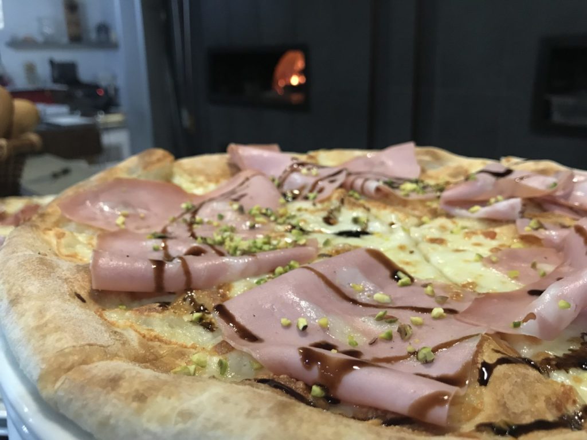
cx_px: 294
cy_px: 220
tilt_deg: -16.6
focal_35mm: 28
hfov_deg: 63.4
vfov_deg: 49.7
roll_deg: +0.5
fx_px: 475
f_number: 1.8
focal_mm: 3.99
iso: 80
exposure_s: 1/17
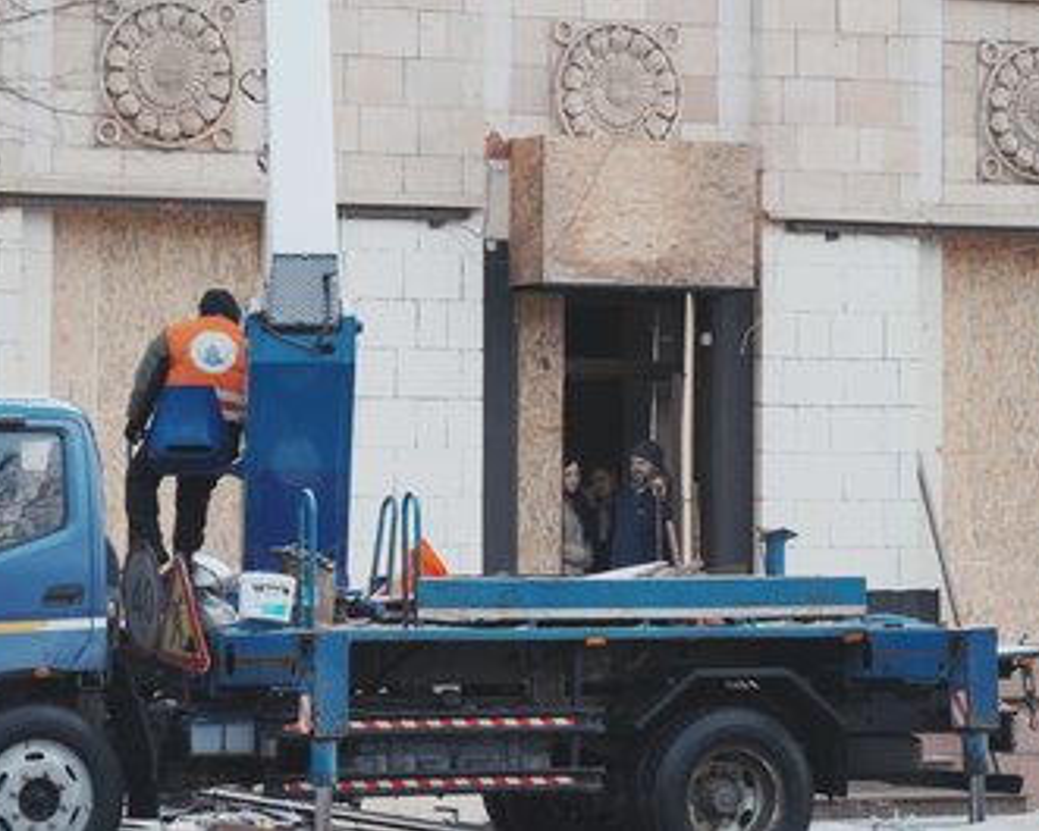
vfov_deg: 10.8
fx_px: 4399
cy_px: 416
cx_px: 509
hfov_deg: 13.5
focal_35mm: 143
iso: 200
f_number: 5.6
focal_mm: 126
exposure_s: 1/400
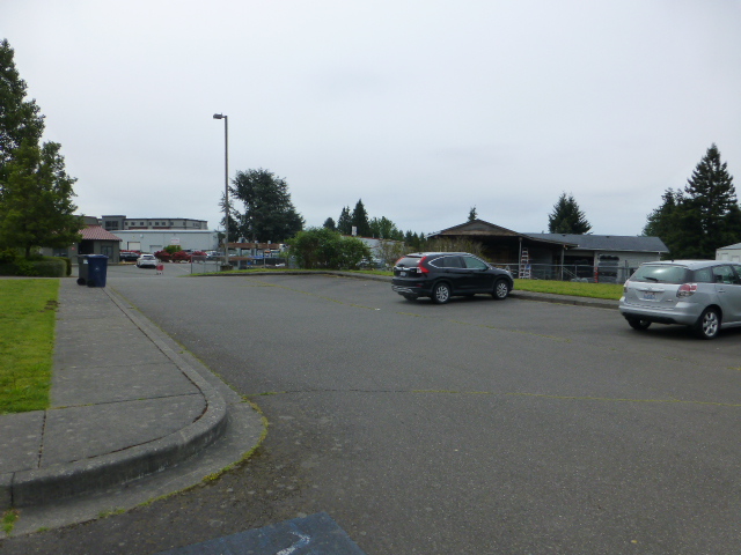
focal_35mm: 24
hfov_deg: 71.6
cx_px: 370
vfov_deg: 56.8
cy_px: 278
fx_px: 514
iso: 160
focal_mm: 4.3
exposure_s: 1/1000
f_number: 4
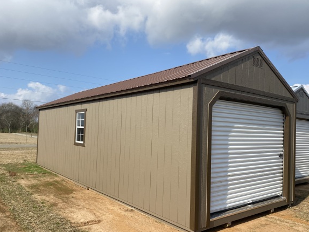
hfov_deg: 61.6
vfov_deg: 48.2
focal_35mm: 29
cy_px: 125
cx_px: 167
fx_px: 259
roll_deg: -1.0
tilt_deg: +0.7
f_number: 1.8
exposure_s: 1/3401
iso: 32
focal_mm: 4.25
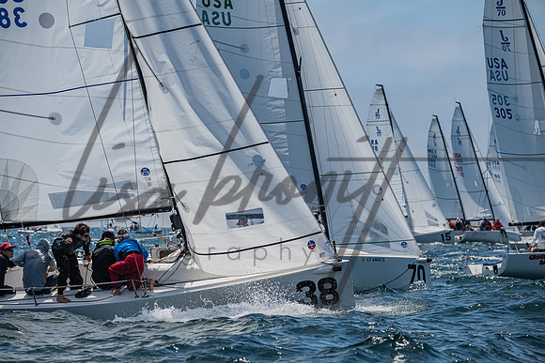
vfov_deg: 7.9
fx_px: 2650
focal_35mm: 175
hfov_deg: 11.7
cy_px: 182
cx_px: 272
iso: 400
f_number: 6.3
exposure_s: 1/3200
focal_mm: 175
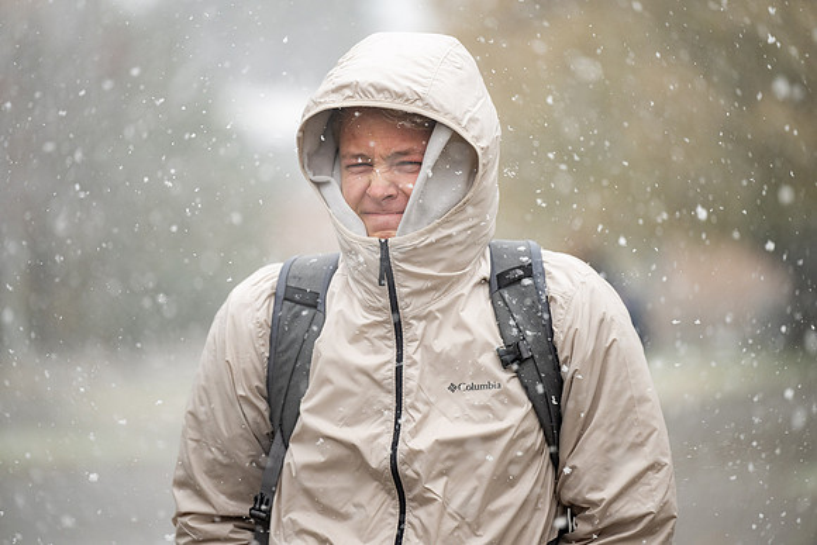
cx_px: 408
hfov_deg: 10.3
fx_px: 4540
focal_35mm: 200
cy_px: 272
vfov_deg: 6.9
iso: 800
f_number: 2.8
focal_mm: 200
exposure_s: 1/800
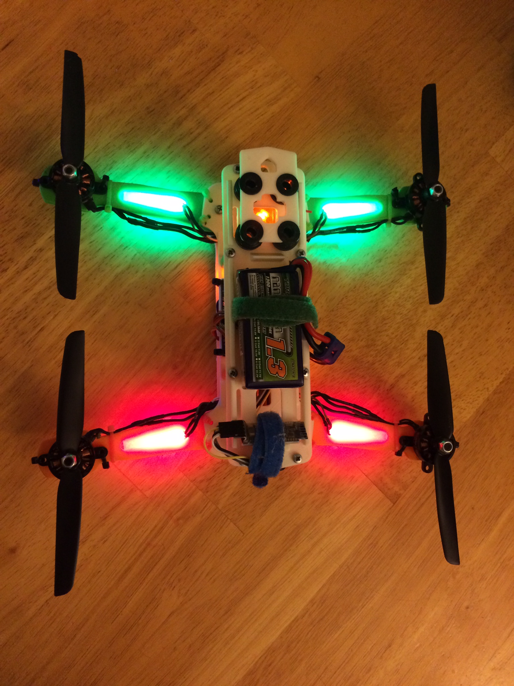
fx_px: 574
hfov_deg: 48.2
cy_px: 343
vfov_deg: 61.7
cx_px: 257
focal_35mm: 29
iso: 250
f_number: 2.2
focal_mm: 4.15
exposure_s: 1/20
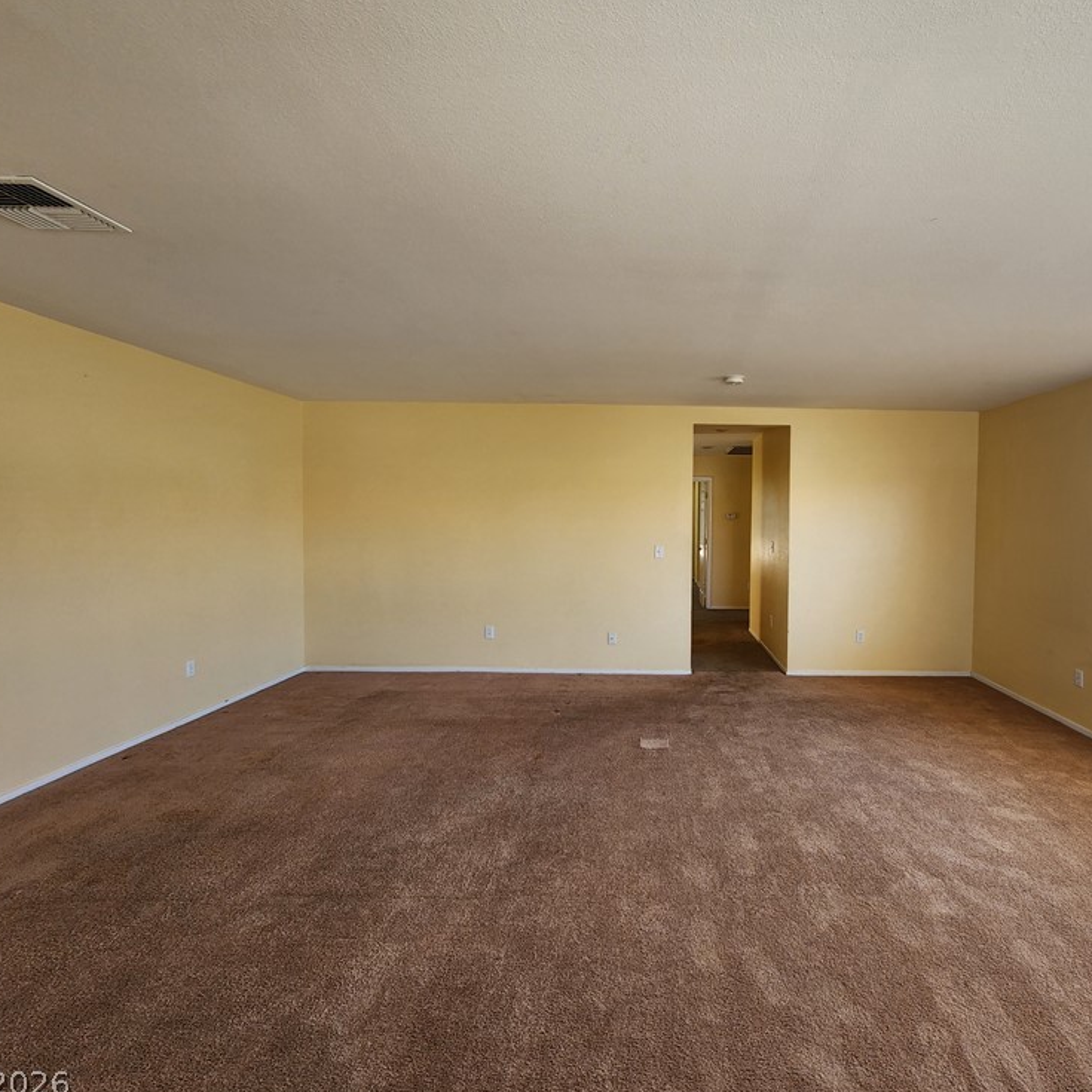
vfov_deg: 87.4
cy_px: 538
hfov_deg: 86.1
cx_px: 669
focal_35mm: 16
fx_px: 571
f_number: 2.2
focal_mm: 2.2
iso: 80
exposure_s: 1/60
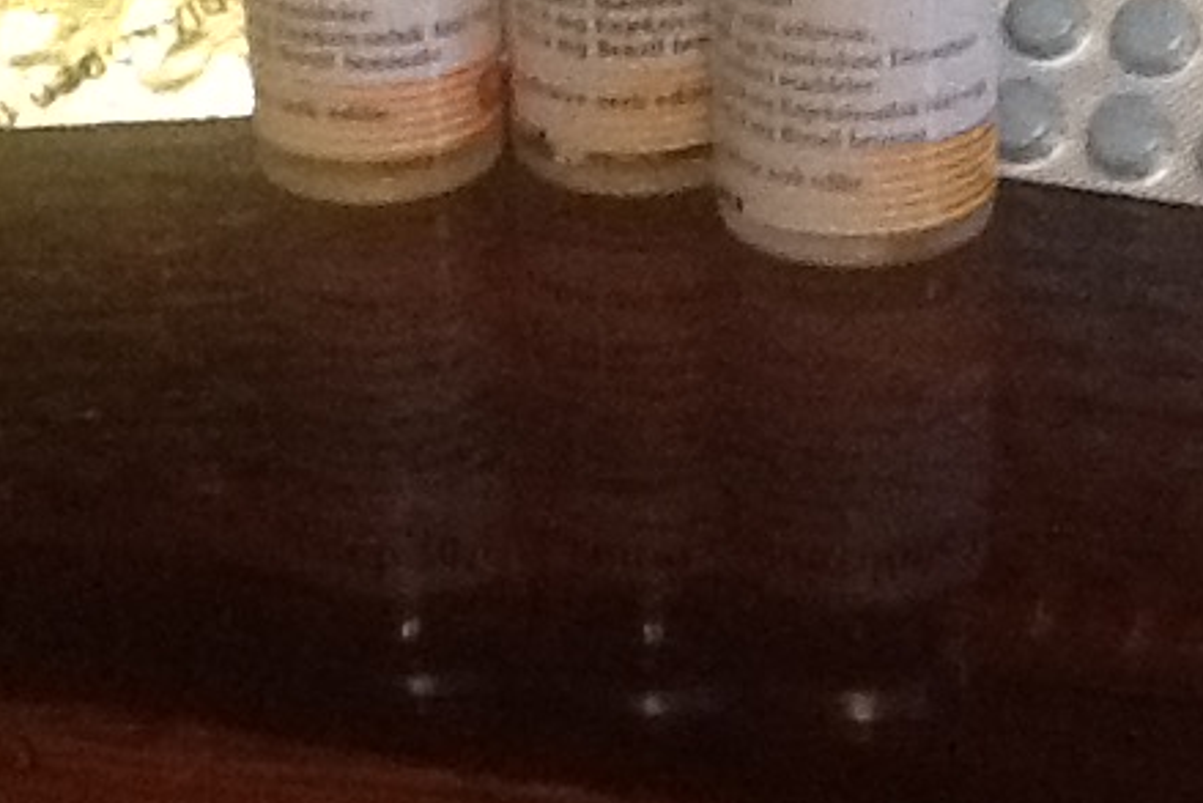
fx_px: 3343
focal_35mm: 100
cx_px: 721
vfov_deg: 13.3
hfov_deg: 20.4
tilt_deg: -18.7
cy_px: -164
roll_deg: +1.7
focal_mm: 2.03
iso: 400
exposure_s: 1/15
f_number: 2.4
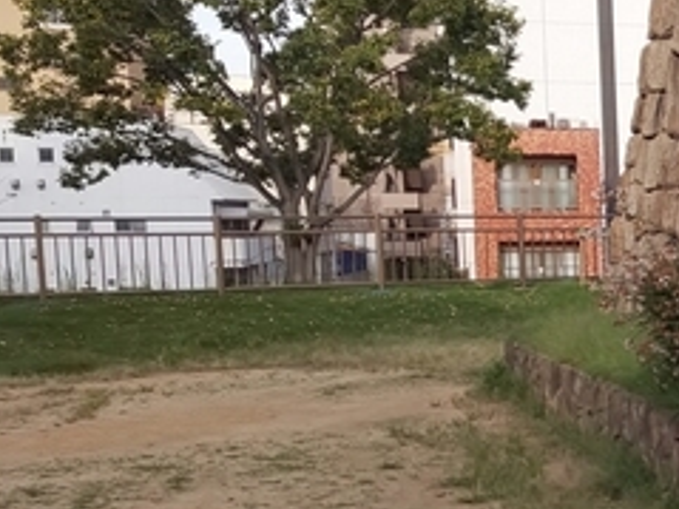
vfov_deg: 21.8
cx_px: 1077
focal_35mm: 67
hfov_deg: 22.5
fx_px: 1314
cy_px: 341
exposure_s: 1/338
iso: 28
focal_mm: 3.45
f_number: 1.94
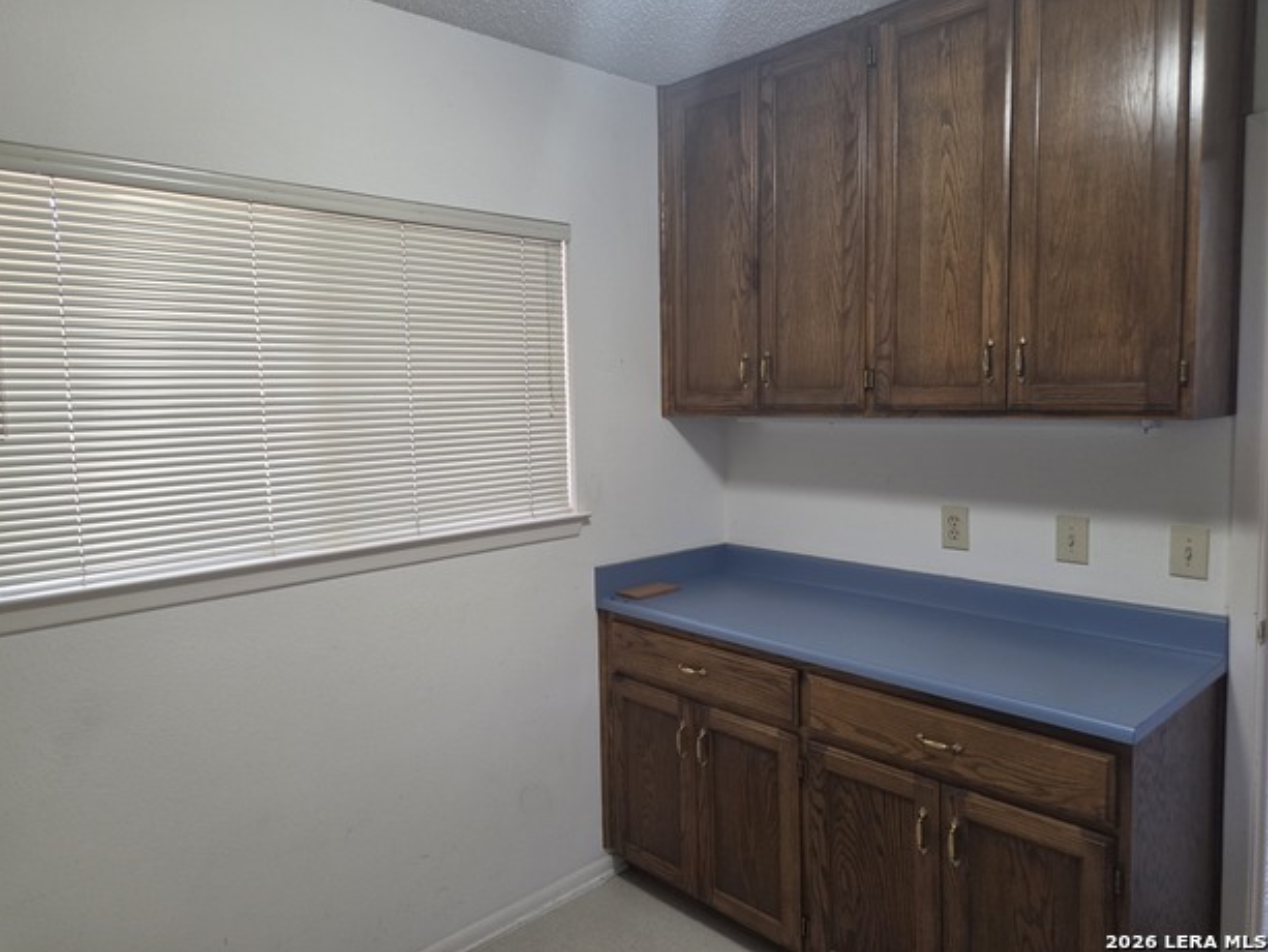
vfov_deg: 56.8
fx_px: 879
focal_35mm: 24
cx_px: 608
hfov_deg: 71.6
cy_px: 457
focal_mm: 5.4
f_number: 1.8
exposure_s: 1/120
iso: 500
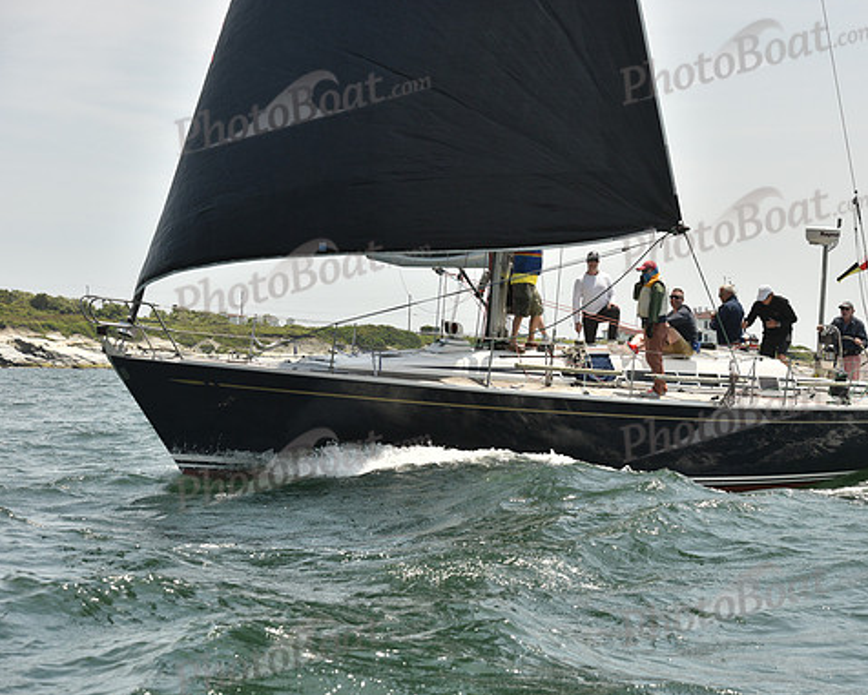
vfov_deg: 19.2
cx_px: 527
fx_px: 2056
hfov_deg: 23.8
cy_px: 346
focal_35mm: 80
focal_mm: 70
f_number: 7.1
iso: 400
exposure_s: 1/1600
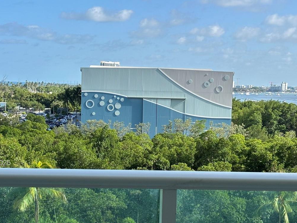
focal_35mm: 77
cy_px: 163
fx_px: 661
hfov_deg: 25.3
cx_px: 156
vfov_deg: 19.0
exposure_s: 1/2114
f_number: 1.78
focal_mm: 6.86
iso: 64
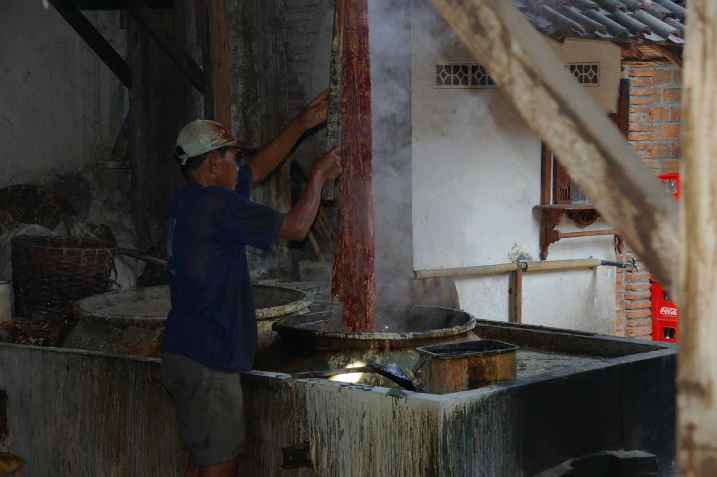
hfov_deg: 27.0
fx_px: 1492
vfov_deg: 18.1
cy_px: 238
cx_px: 358
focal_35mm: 75
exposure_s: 1/60
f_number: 4.5
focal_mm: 50
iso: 200
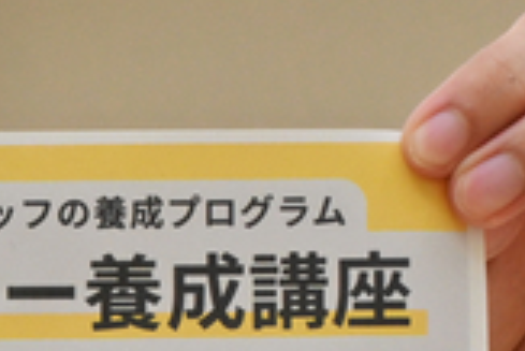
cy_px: 832
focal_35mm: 202
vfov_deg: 6.5
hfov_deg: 9.8
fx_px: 2952
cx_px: -341
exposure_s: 1/200
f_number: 8
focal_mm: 27.5
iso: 640
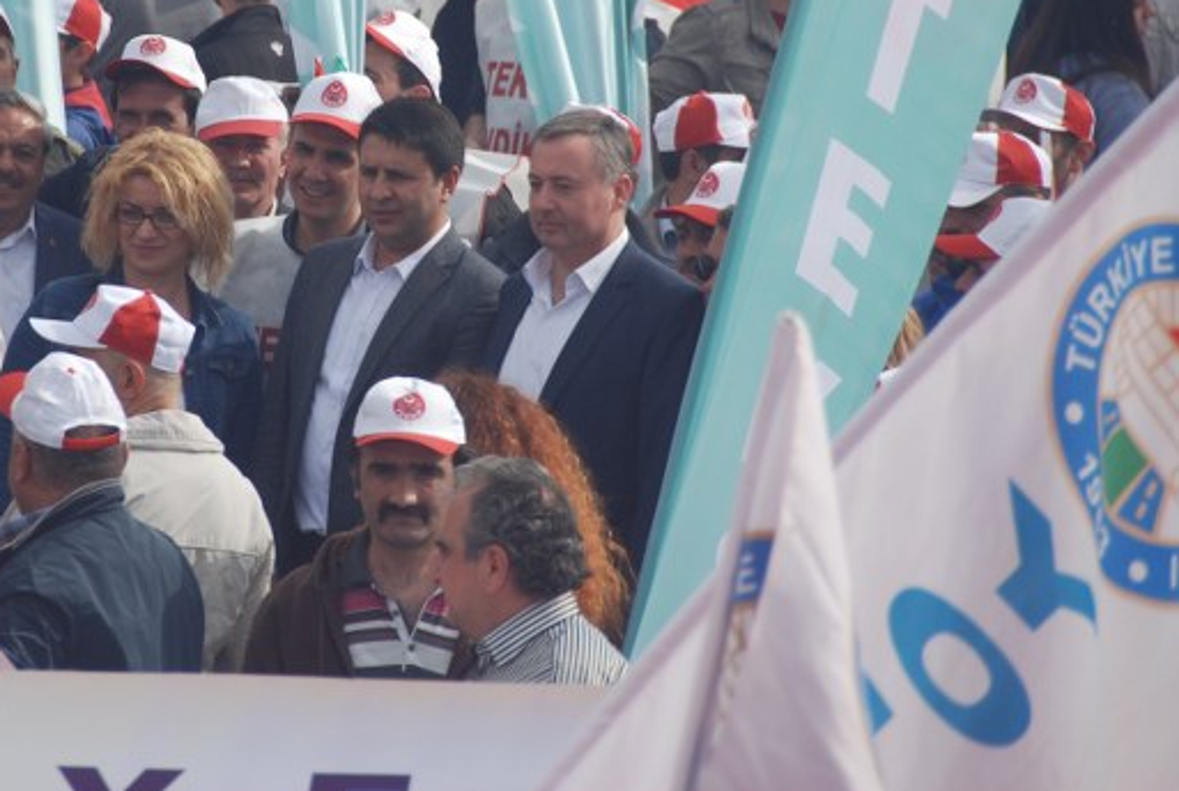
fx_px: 15353
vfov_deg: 2.9
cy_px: 191
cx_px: 347
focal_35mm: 468
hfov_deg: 4.4
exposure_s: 1/800
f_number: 5.6
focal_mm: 200
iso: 200
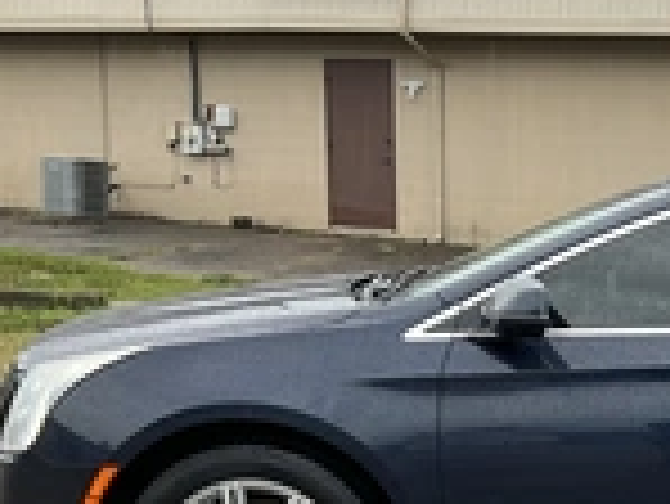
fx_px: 1511
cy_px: 482
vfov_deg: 18.5
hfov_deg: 22.9
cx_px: 809
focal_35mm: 78
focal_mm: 3
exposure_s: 1/133
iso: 20
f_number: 1.8
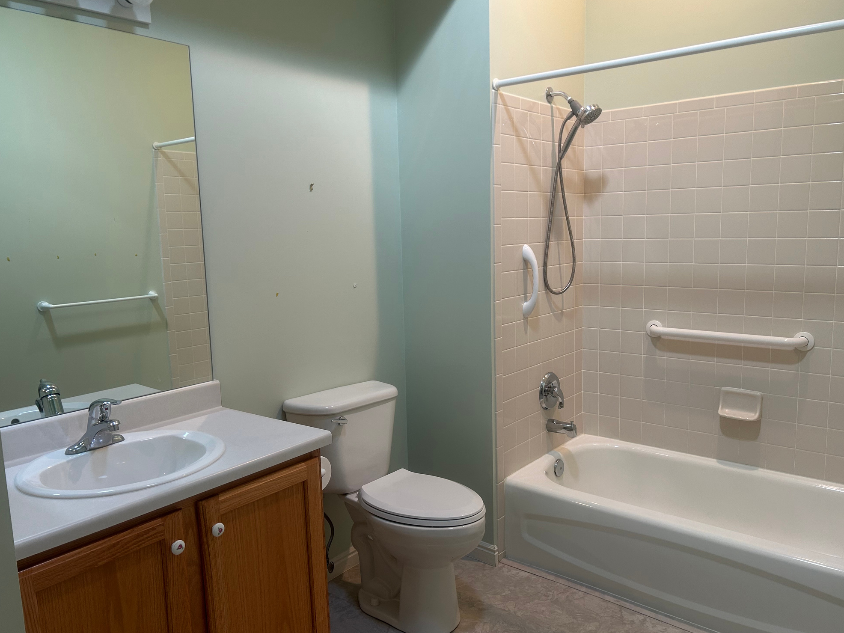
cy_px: 320
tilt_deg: -7.5
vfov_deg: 51.4
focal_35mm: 27
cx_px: 433
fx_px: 658
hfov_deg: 65.3
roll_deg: +1.9
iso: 80
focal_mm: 5.7
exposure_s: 1/60
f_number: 1.5
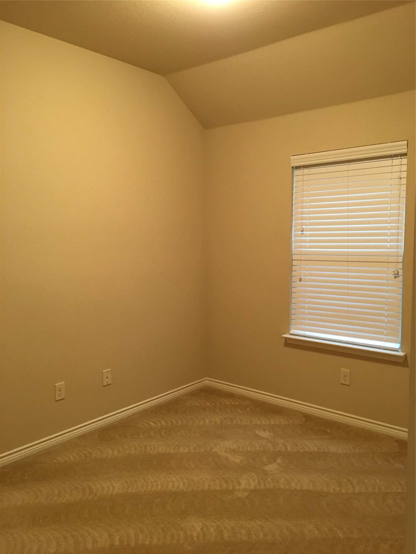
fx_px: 465
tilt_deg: -4.7
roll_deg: -0.2
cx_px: 208
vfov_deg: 61.7
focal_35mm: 29
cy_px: 277
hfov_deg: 48.2
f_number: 2.2
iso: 100
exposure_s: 1/10
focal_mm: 4.15
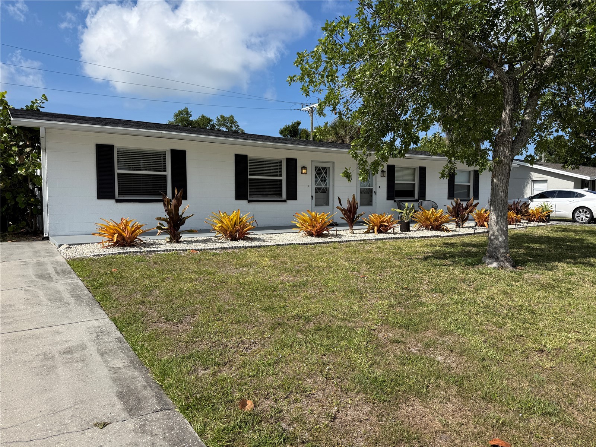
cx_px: 298
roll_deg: +0.6
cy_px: 224
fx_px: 413
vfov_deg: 56.8
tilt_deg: -2.6
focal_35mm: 24
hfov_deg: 71.6
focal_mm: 6.76
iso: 80
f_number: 1.78
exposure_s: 1/5319
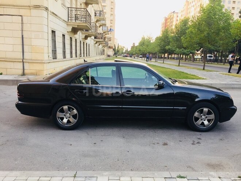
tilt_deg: -9.7
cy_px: 90
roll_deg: -4.0
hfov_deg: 61.7
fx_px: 202
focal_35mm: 29
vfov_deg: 48.2
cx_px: 120
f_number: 2.2
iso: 40
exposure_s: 1/100
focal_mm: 4.15
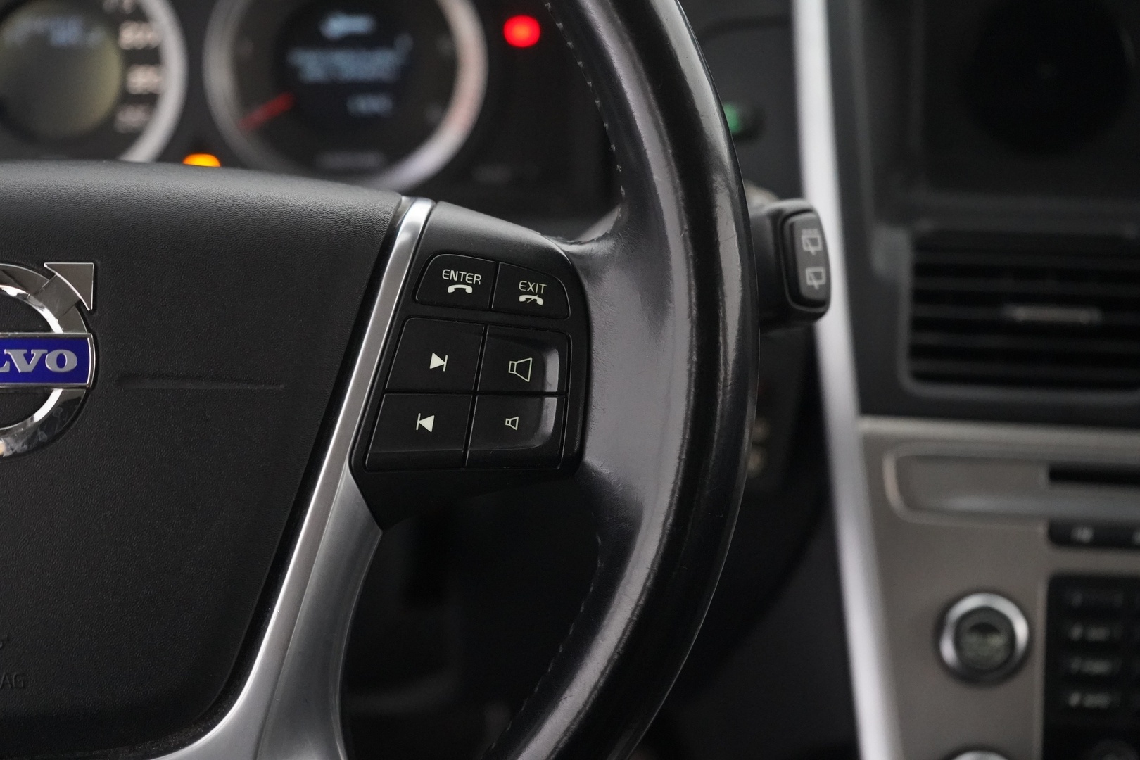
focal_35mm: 61
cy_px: 380
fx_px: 1932
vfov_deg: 22.3
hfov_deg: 32.9
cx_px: 570
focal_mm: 61
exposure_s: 1/60
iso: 12800
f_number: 5.6
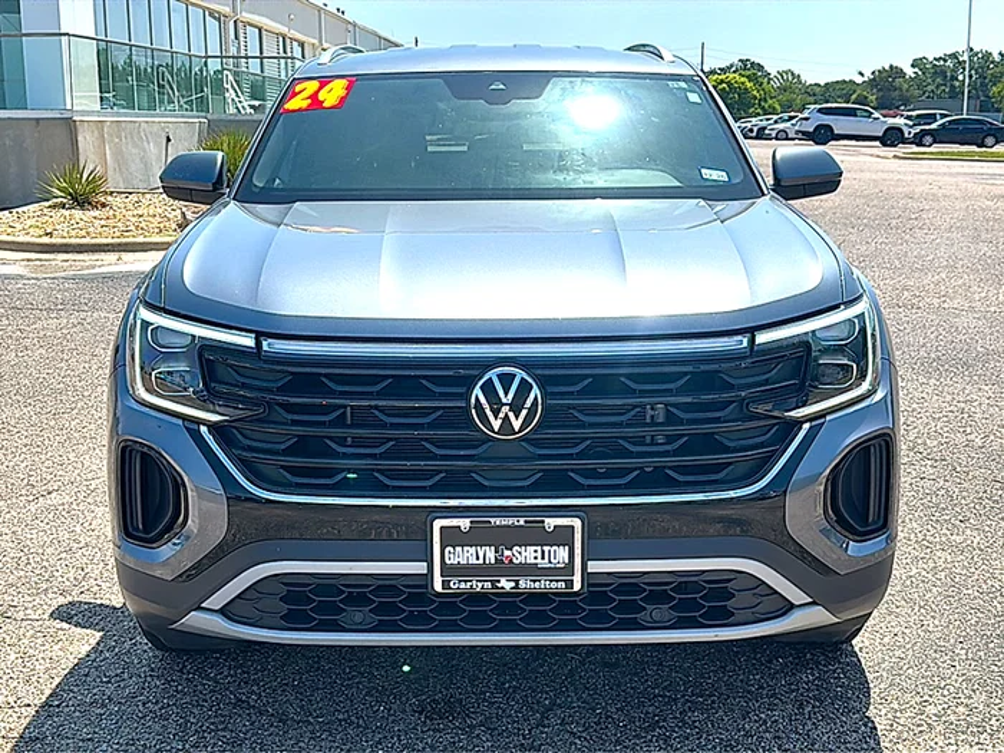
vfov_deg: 36.8
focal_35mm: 39
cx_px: 502
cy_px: 376
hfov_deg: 47.9
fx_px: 1131
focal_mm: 6.86
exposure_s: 1/4808
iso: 80
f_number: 1.78
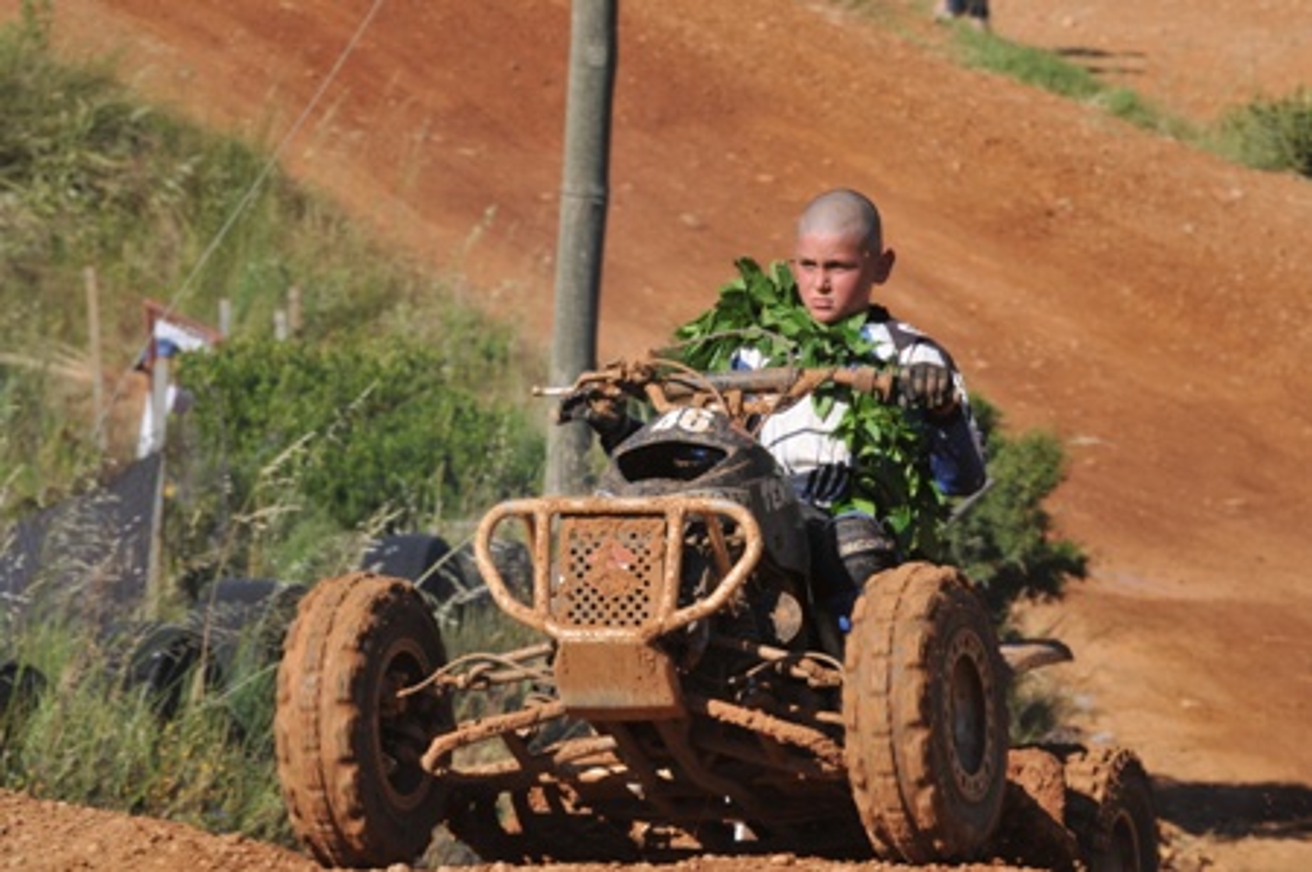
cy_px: 436
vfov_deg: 5.1
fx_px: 9829
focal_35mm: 270
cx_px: 656
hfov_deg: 7.6
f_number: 10
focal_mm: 180
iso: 200
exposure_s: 1/250
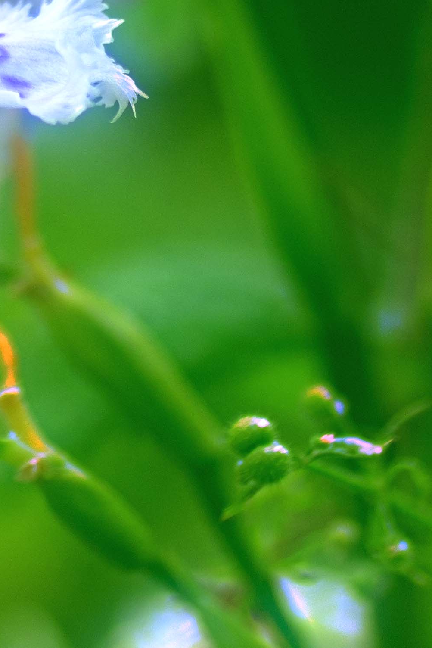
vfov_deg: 3.7
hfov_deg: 2.5
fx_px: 10077
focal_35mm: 560
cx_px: -112
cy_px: -525
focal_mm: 90
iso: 250
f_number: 2.8
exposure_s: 1/125
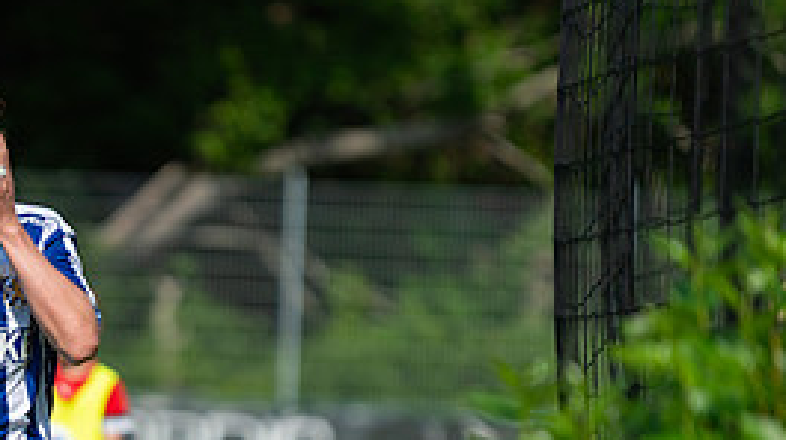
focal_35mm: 470
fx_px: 9788
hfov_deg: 4.6
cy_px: 461
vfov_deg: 2.6
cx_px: -12
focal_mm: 200
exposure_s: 1/2000
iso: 100
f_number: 3.2
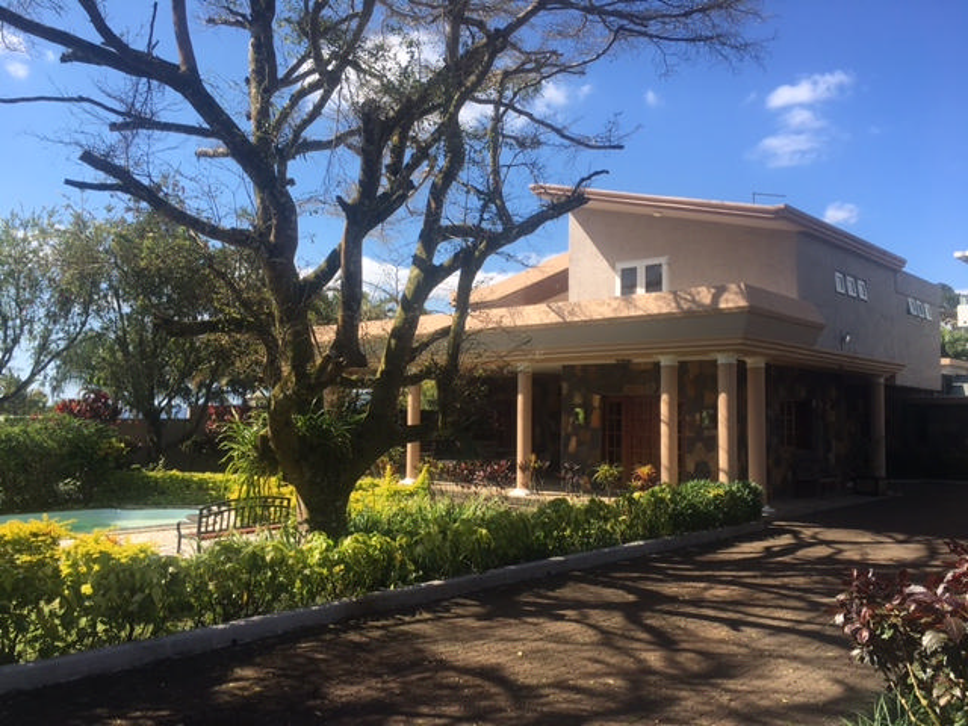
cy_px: 363
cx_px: 484
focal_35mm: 29
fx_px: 811
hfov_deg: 61.7
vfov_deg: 48.2
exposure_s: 1/1012
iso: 25
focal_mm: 4.15
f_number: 2.2
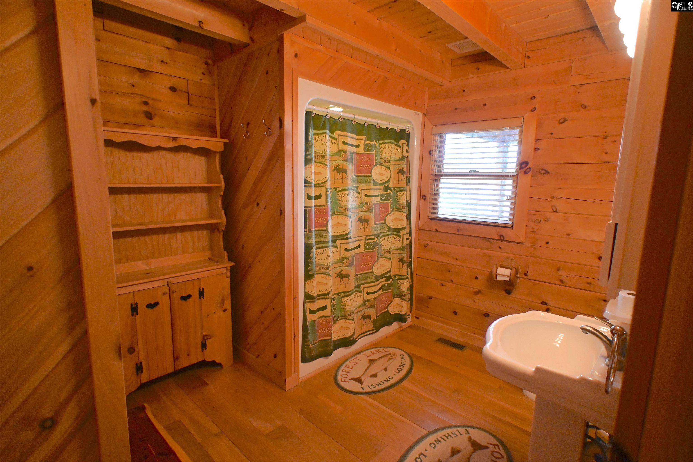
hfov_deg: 90.0
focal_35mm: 18
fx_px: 346
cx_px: 346
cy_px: 231
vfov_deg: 67.4
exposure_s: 1/125
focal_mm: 12
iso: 2000
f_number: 3.5
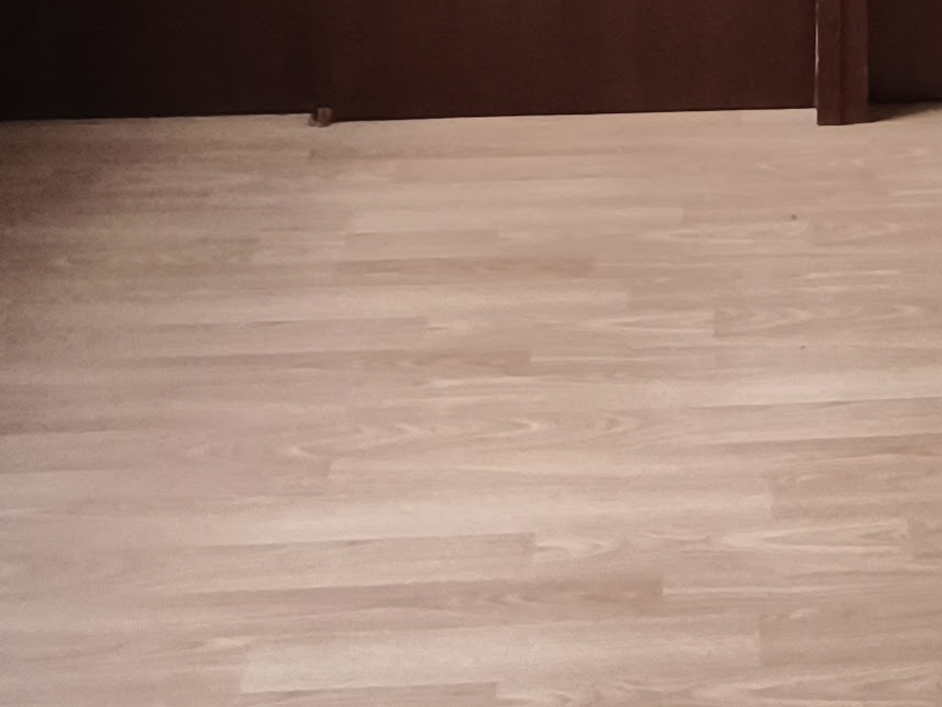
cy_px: -799
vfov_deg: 15.6
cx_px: 827
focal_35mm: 70
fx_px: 1905
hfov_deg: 26.9
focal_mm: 1.91
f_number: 2.2
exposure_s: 1/30
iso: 400
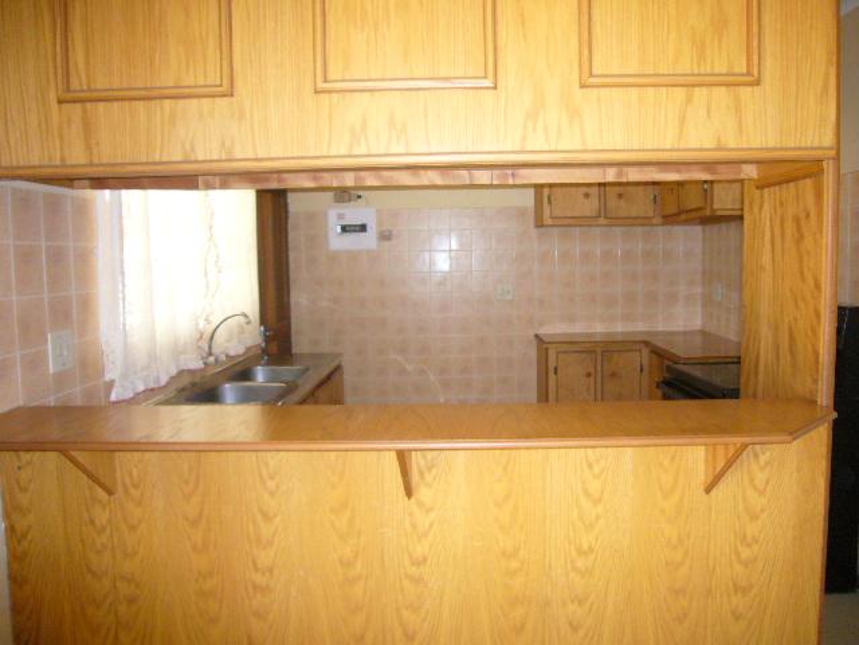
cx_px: 430
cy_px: 322
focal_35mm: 28
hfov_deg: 63.4
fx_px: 695
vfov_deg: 49.7
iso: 200
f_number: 2.8
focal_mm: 4.6
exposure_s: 1/30
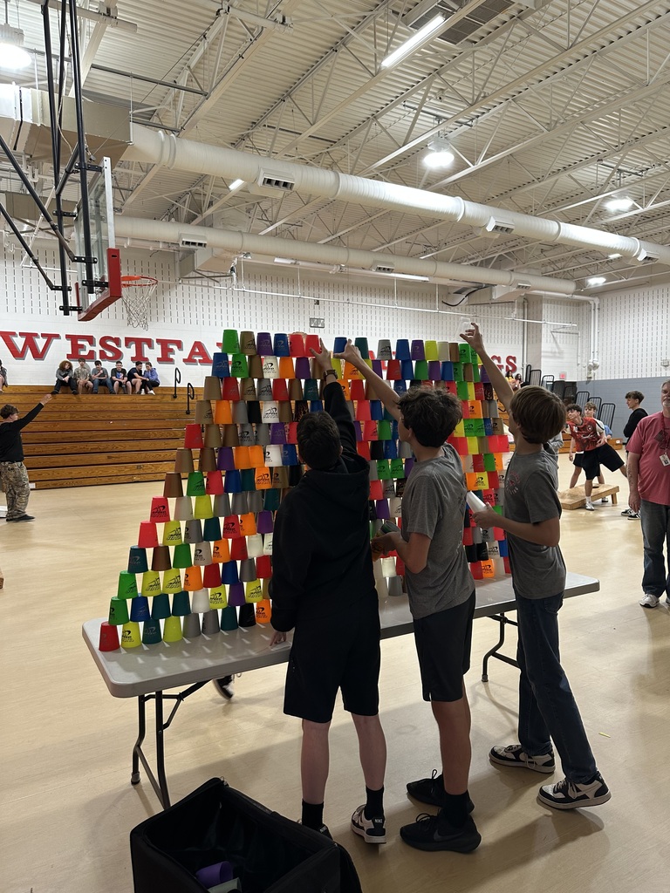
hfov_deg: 56.8
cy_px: 446
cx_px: 335
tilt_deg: -2.9
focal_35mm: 24
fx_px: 619
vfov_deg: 71.6
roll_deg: +0.7
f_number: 1.78
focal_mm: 6.86
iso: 125
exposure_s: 1/60
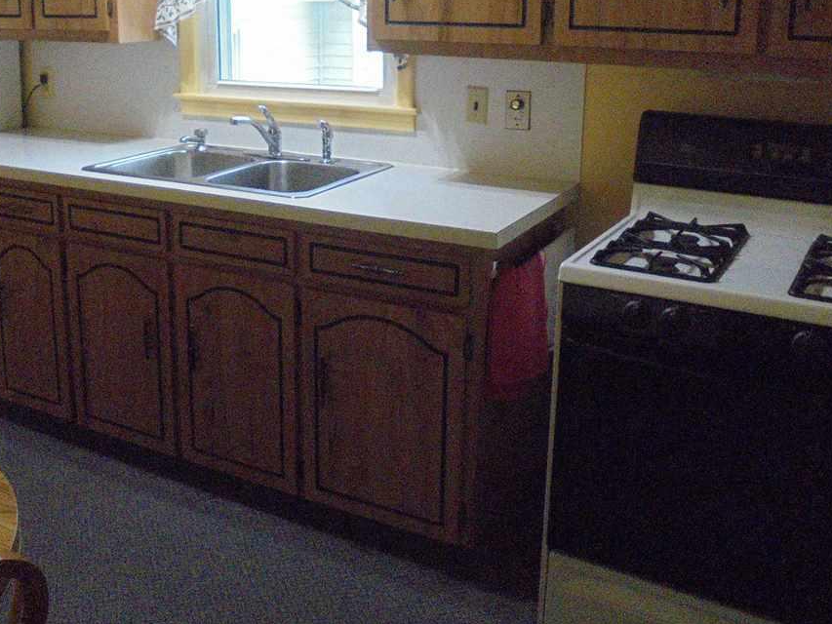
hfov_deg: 47.6
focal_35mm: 39
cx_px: 344
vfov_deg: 36.2
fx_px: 938
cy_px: 175
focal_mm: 4.6
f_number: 3.5
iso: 800
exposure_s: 1/250
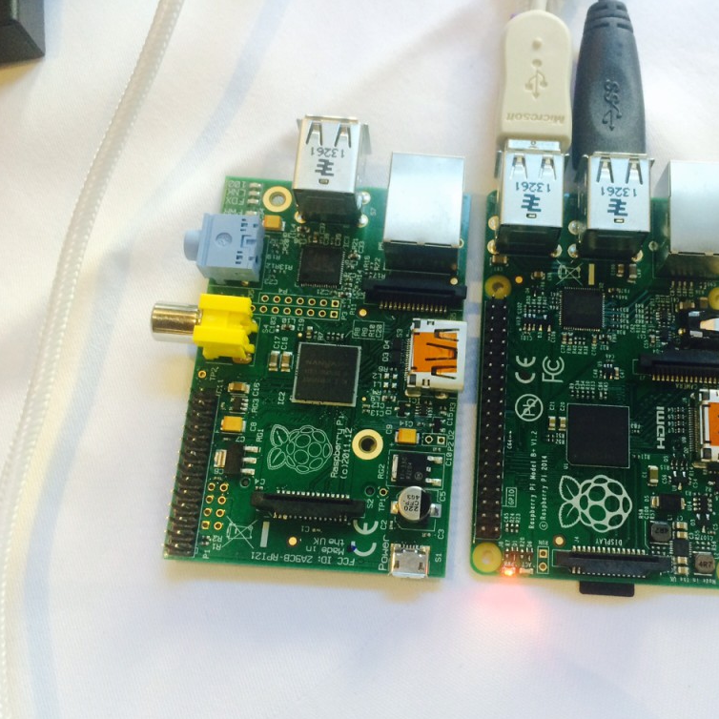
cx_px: 454
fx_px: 846
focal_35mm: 36
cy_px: 364
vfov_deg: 46.0
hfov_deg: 45.6
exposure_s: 1/30
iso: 100
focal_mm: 4.12
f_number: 2.2
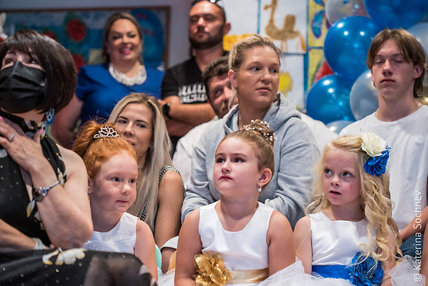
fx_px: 1189
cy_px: 143
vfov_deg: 13.7
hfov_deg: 20.4
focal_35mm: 100
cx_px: 214
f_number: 3.2
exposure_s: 1/80
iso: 1600
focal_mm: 100
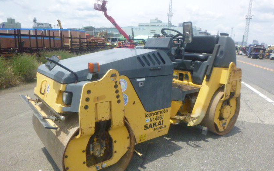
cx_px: 137
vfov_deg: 46.0
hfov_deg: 68.4
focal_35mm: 27
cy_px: 97
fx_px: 202
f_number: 9
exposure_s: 1/1000
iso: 400
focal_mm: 4.5
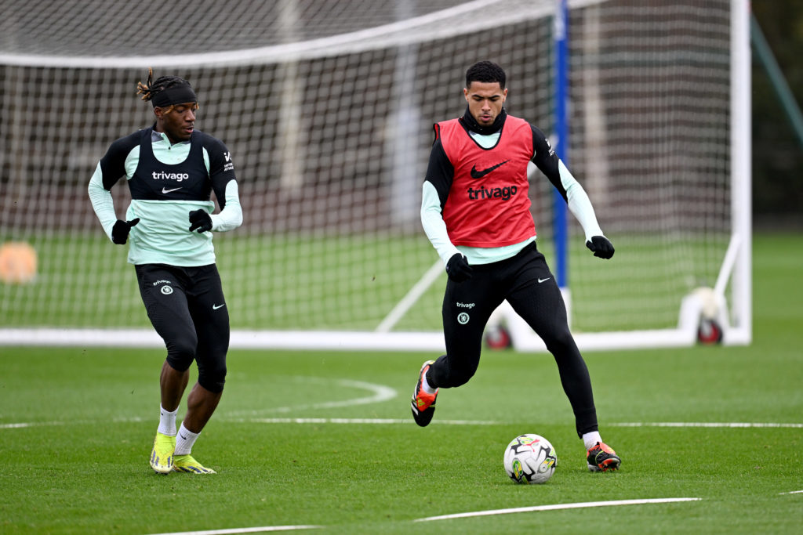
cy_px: 268
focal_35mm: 400
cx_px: 402
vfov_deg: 3.4
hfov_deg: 5.2
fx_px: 8923
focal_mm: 400
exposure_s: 1/2500
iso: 800
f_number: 2.8
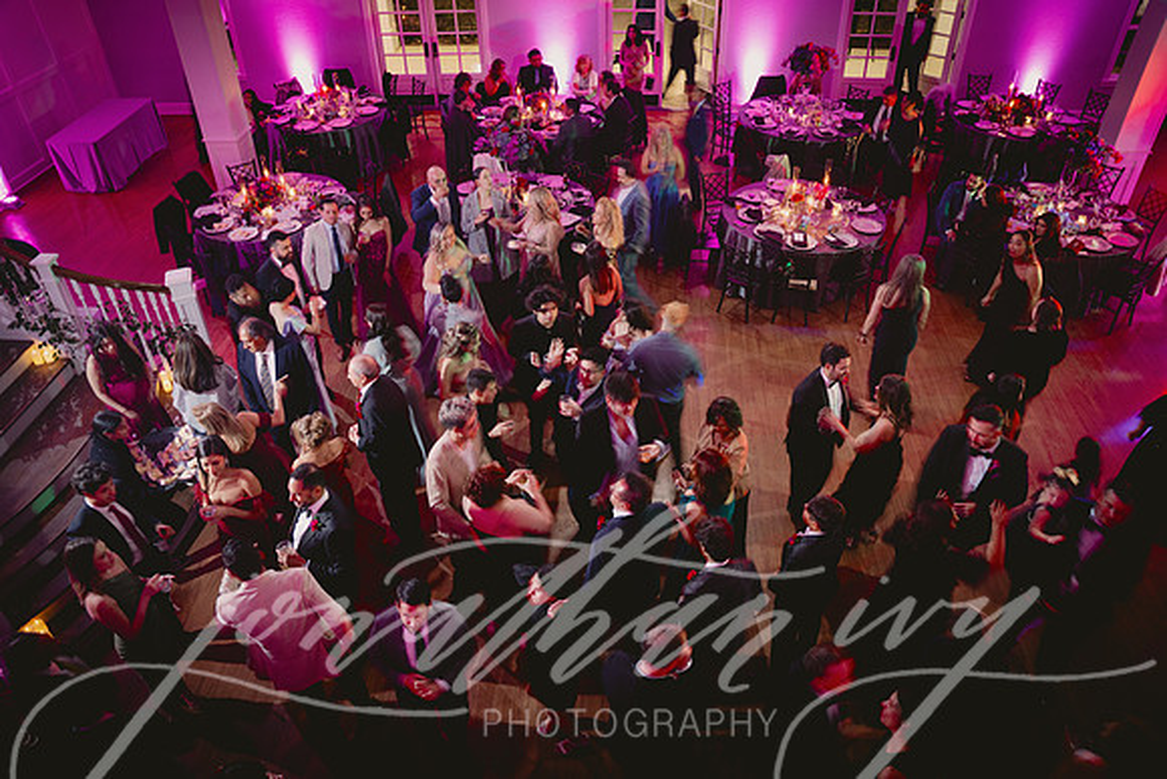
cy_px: 390
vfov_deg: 48.6
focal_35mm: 27
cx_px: 584
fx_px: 862
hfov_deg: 68.2
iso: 500
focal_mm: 26.6
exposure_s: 1/6
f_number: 2.8
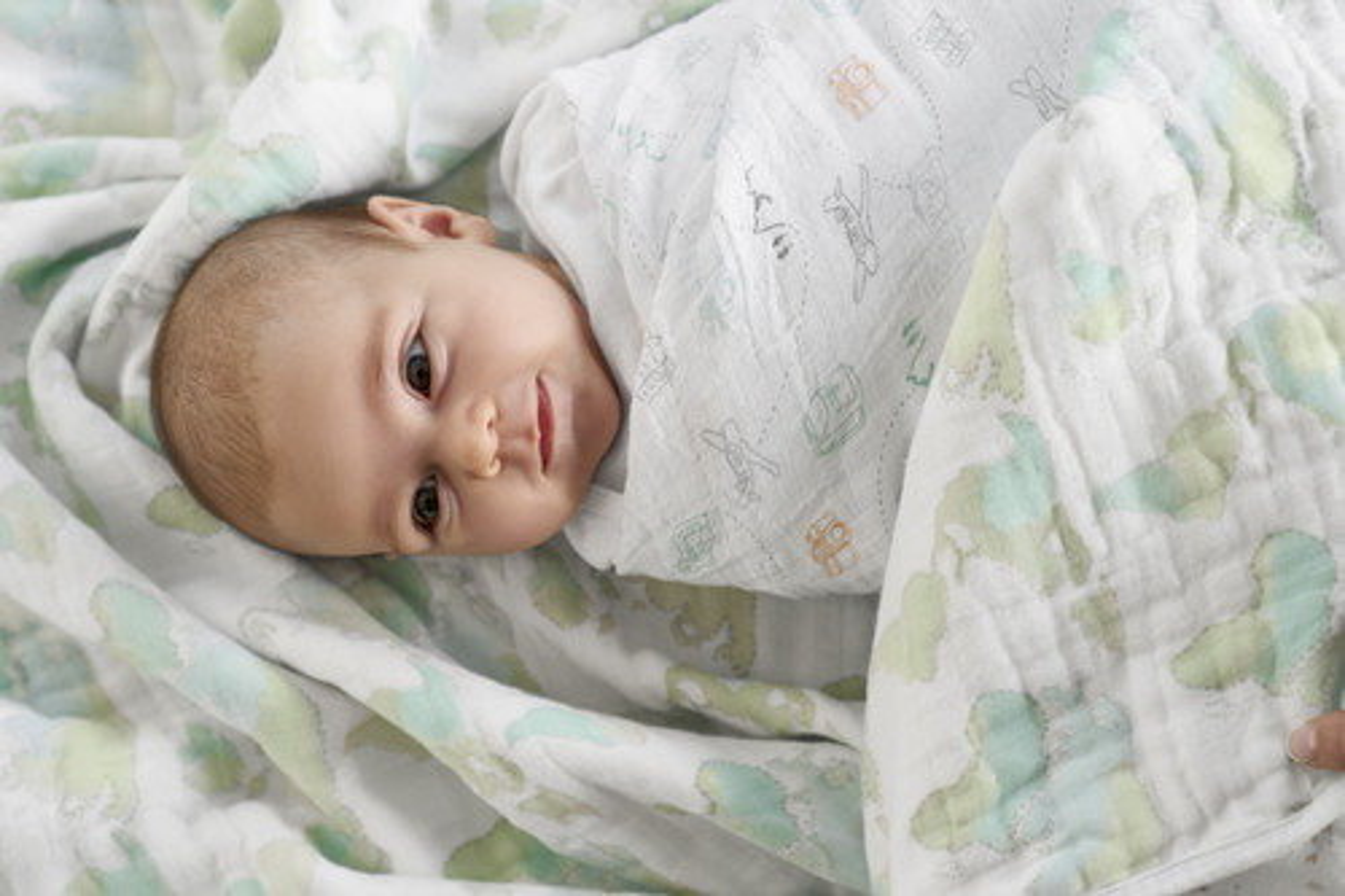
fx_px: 2614
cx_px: 672
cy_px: 448
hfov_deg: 28.9
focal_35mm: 70
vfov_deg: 19.4
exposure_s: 1/640
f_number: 3.5
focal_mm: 70
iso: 1000
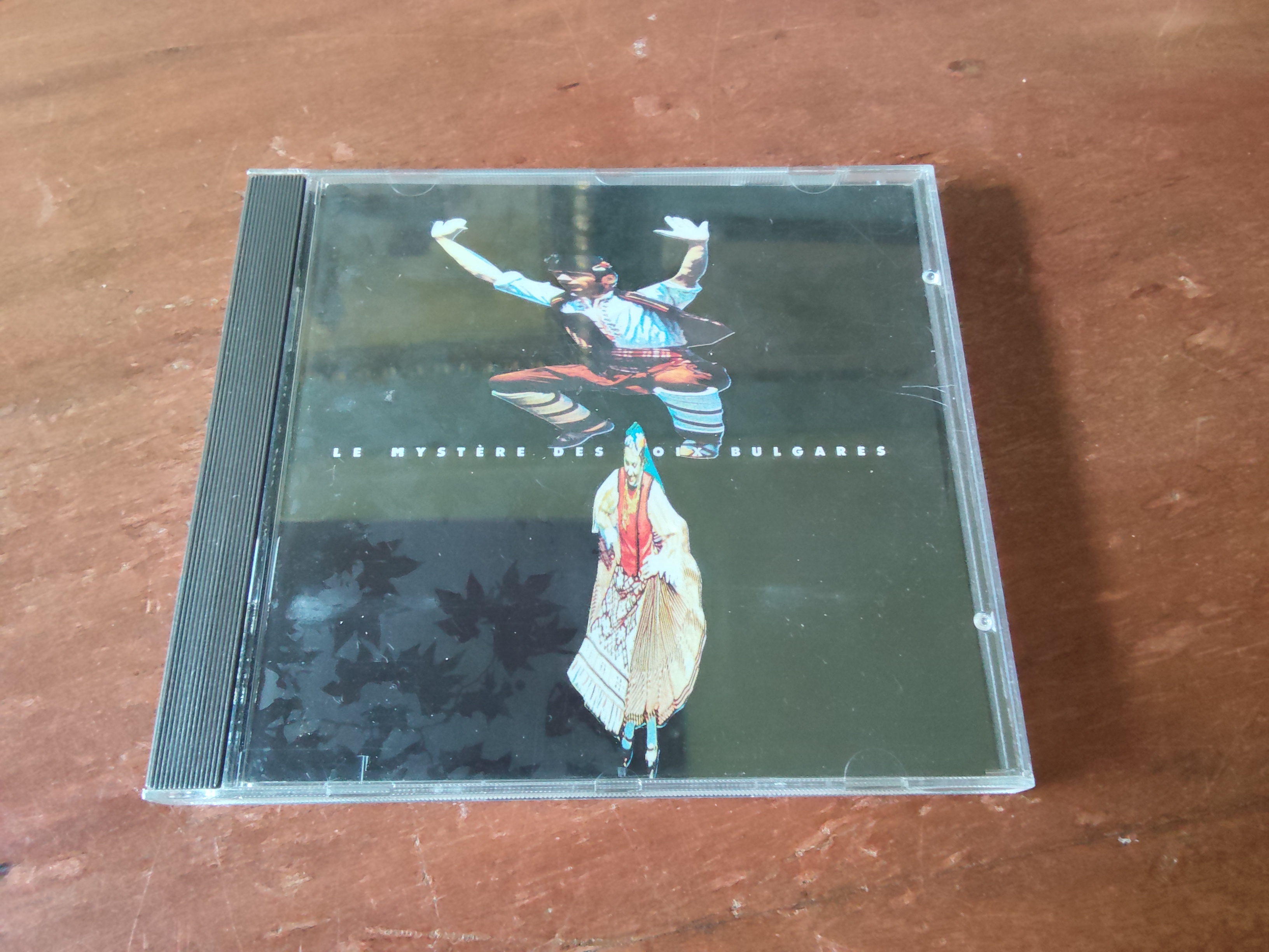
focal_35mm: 26
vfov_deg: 53.1
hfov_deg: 67.3
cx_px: 634
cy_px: 476
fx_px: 953
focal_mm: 2.78
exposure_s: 1/25
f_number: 2
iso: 320
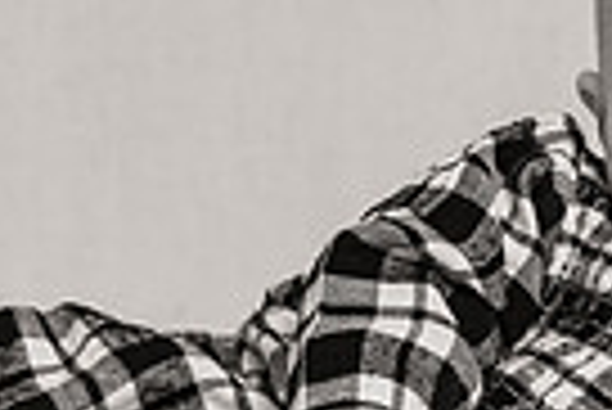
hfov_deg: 6.5
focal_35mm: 317
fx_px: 5395
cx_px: 425
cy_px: 379
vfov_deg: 4.3
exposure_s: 1/200
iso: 400
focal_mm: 70
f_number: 5.6
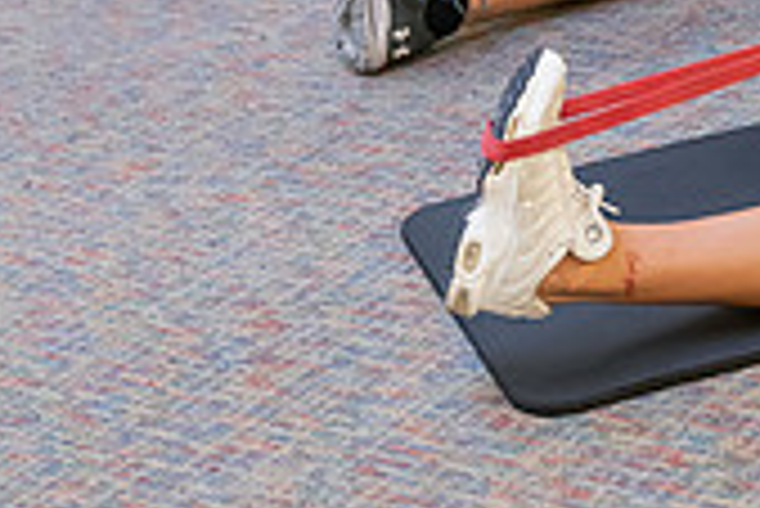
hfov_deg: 14.9
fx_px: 2895
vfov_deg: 9.7
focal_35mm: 137
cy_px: -312
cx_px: 598
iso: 2000
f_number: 3.2
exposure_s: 1/200
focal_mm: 40
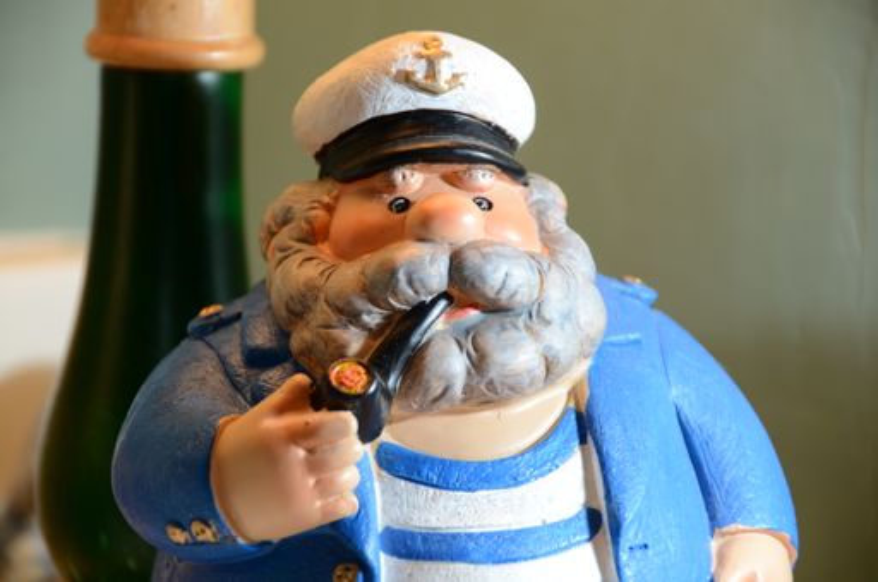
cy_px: 291
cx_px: 439
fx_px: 4928
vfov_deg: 6.8
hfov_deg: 10.2
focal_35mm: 202
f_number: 5.6
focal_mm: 135
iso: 200
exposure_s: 1/60
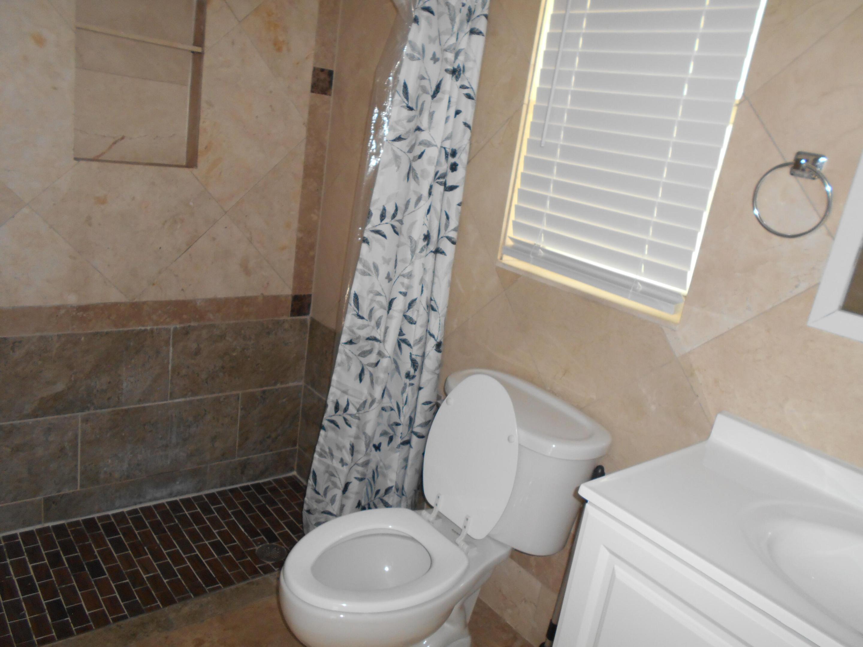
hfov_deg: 67.3
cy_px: 324
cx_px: 432
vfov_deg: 53.1
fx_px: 648
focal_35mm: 26
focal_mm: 4.6
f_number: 3.2
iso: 200
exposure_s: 1/25
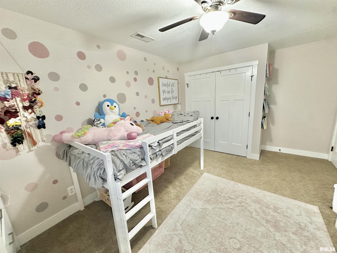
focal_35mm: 14
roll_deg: +3.6
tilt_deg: -11.7
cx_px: 168
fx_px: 136
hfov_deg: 102.1
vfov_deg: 85.7
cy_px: 126
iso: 500
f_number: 2.2
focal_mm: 2.22
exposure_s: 1/60
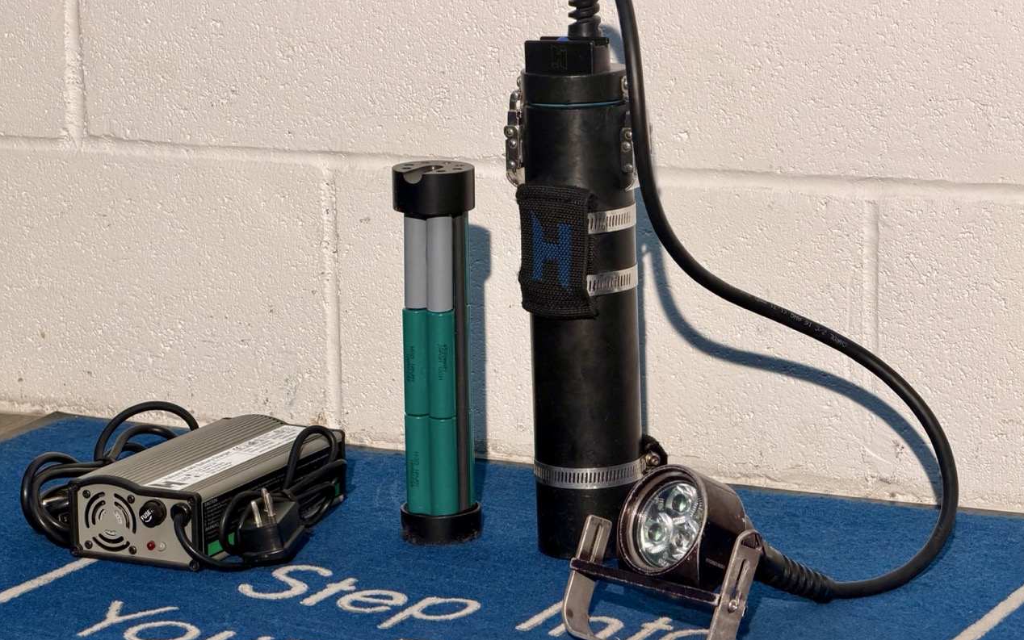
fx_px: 2987
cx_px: 516
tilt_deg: -10.0
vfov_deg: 12.2
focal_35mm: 107
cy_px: 309
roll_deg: +2.2
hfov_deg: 19.5
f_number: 2.8
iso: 160
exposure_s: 1/120
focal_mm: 16.89
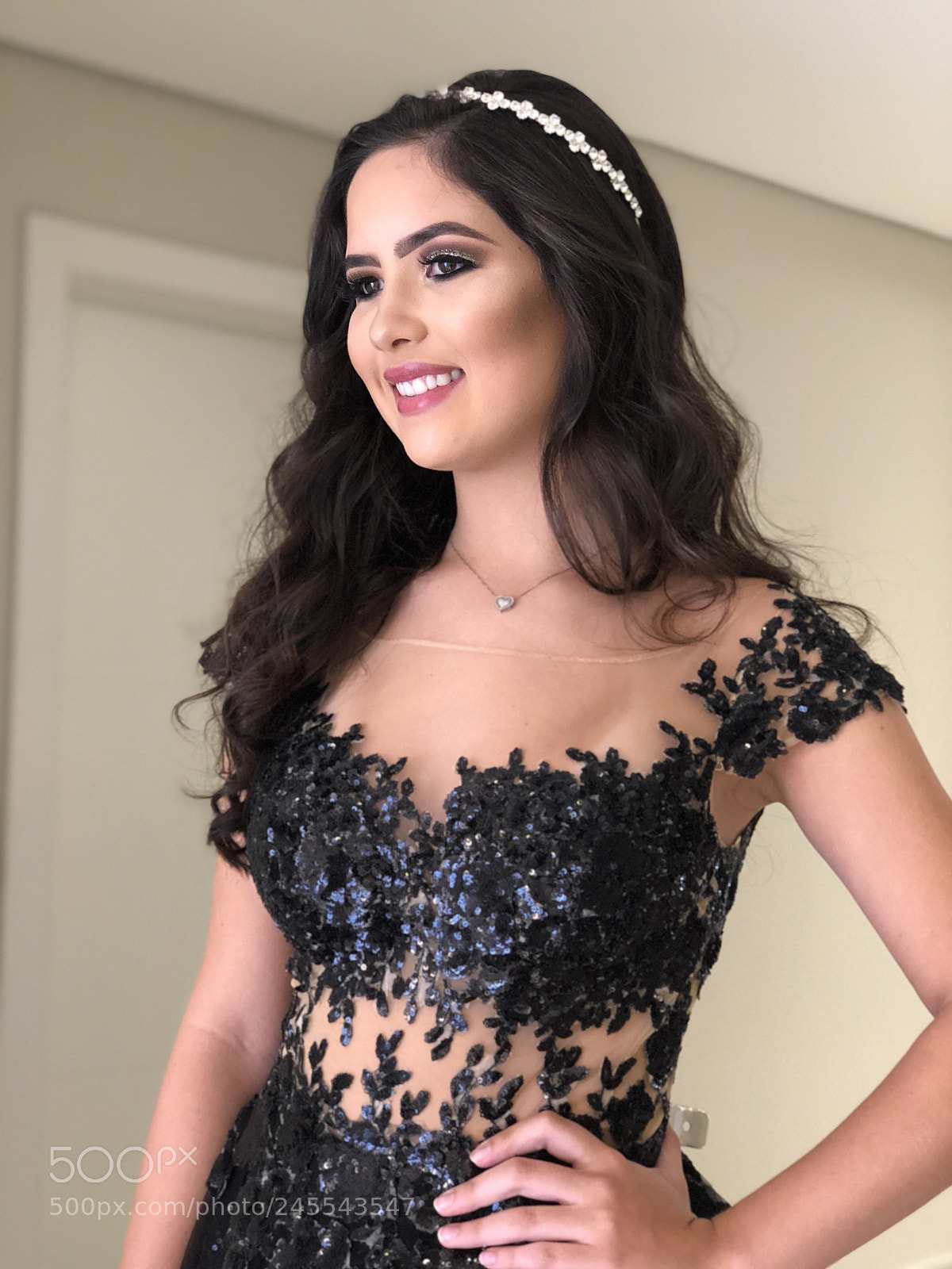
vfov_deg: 36.8
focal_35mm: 52
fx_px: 1907
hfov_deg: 28.0
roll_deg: -1.3
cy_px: 634
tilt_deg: +3.2
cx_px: 476
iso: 160
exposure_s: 1/24
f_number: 2.4
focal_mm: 6
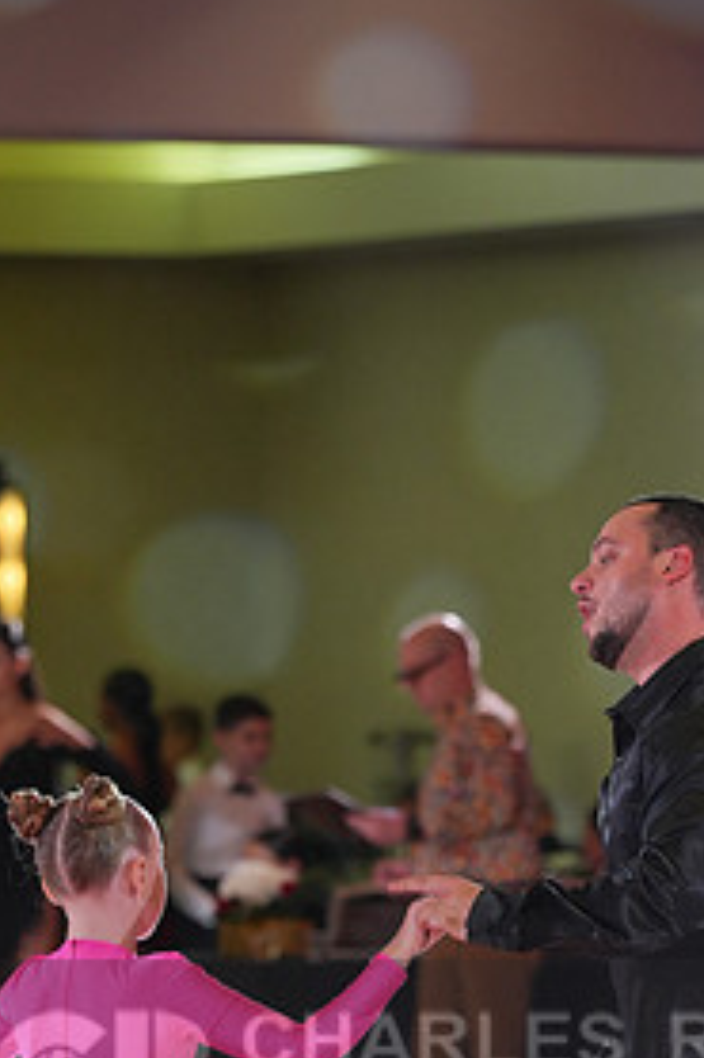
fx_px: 9192
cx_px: 478
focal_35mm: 313
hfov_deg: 4.4
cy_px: 1088
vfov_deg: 6.6
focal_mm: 150
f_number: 4
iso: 1250
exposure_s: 1/400
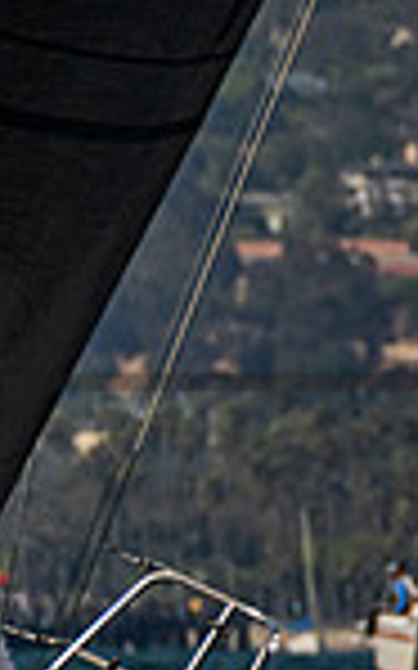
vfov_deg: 1.2
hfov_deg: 0.7
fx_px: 32603
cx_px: -828
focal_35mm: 1787
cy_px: 468
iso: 500
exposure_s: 1/3200
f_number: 8
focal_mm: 350
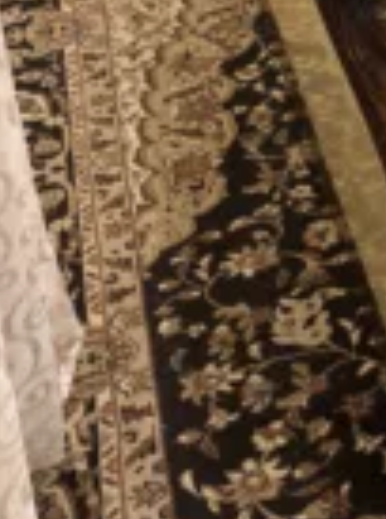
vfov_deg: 22.5
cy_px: -61
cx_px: 500
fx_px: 1225
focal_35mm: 82
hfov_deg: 16.9
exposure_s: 1/17
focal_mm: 4
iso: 50
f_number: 1.8
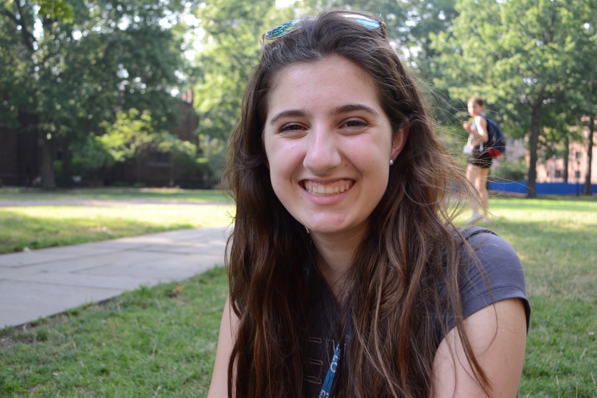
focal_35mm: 30
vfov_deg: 43.6
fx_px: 498
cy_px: 199
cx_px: 298
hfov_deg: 61.9
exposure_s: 1/200
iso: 200
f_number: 3.8
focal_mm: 20
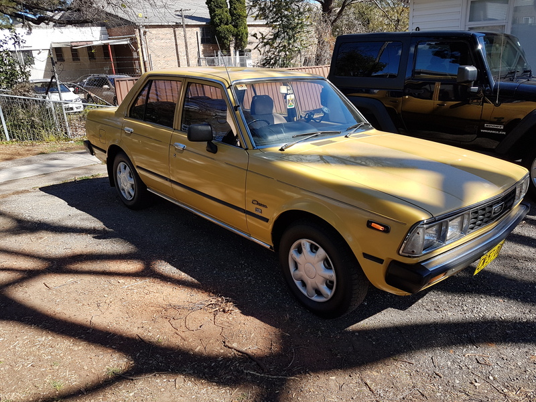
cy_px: 201
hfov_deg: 67.3
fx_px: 403
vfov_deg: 53.1
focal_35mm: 26
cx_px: 268
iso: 40
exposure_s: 1/1014
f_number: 1.7
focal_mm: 4.2
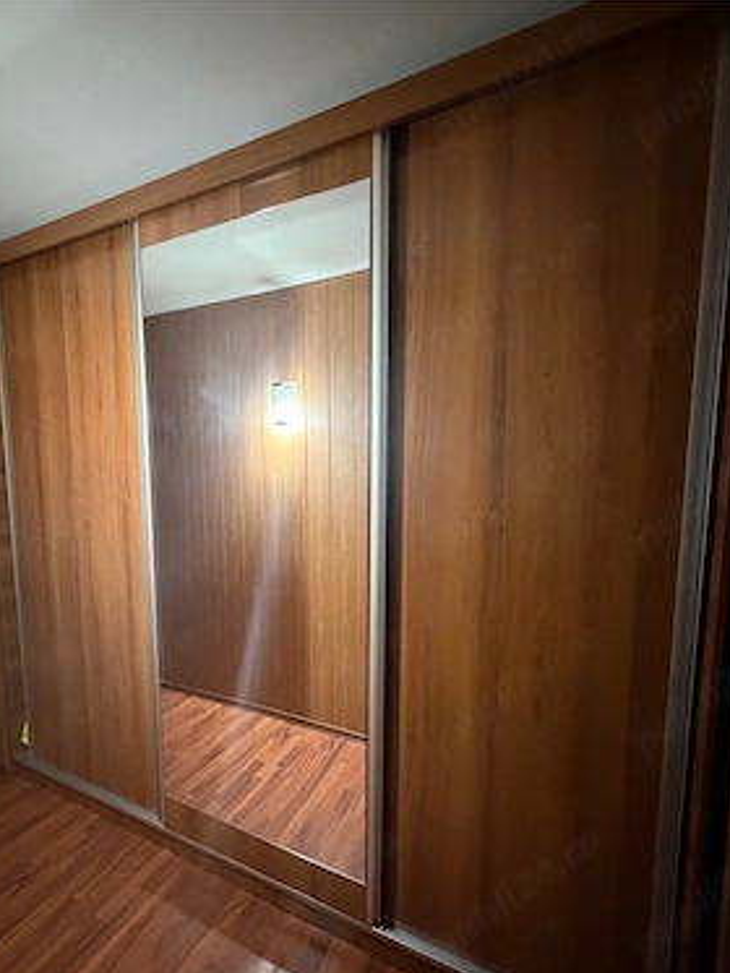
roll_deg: -0.9
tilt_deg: -5.2
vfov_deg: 98.0
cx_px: 365
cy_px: 519
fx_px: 422
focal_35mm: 15
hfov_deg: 81.8
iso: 1000
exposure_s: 1/33
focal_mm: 2.22
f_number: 2.2
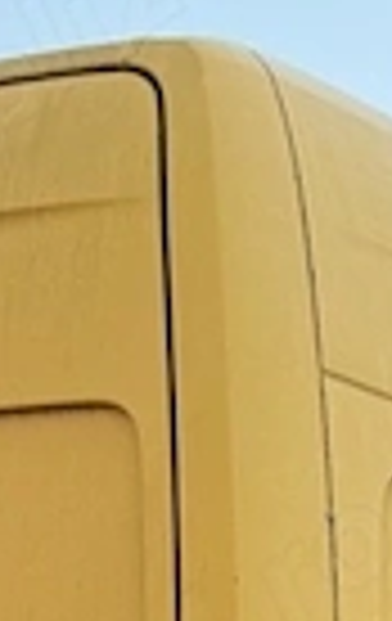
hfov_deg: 9.0
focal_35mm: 147
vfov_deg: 11.5
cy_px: 1530
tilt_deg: -9.3
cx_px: 279
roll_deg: -1.4
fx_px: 2497
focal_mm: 6.76
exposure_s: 1/535
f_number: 1.78
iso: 100
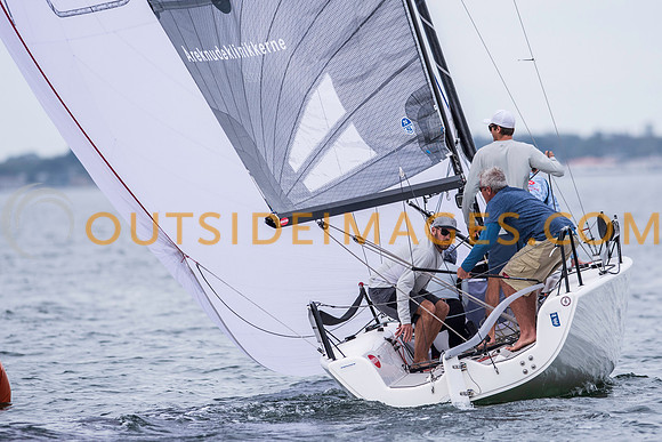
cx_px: 356
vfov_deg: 2.8
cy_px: 204
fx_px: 8921
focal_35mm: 485
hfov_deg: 4.2
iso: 200
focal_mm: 300
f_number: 5
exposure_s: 1/1600
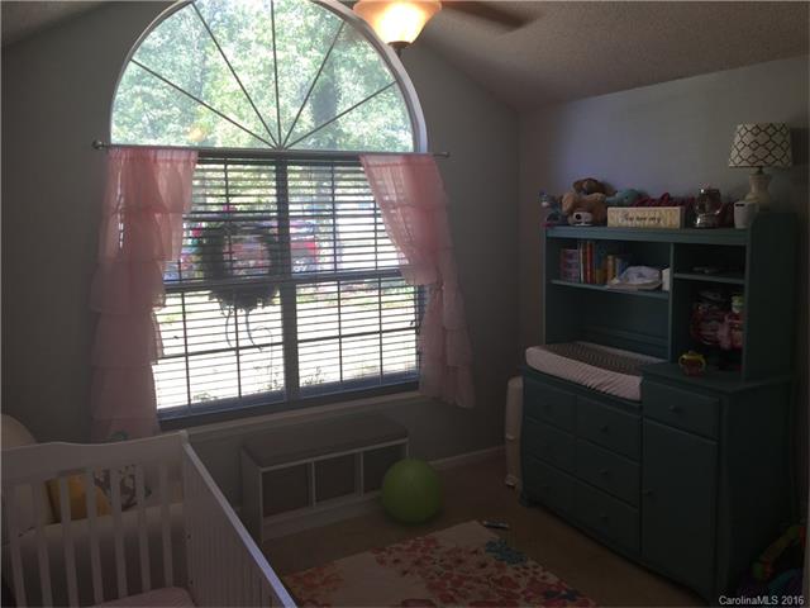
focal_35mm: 29
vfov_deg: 48.2
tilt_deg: -6.7
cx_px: 405
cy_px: 304
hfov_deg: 61.7
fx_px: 679
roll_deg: +0.2
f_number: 2.2
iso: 25
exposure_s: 1/60
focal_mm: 4.15
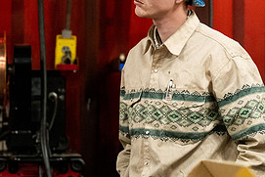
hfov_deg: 8.1
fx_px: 1856
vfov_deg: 5.5
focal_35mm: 252
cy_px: 37
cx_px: 236
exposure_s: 1/640
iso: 4000
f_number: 2.8
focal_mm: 92
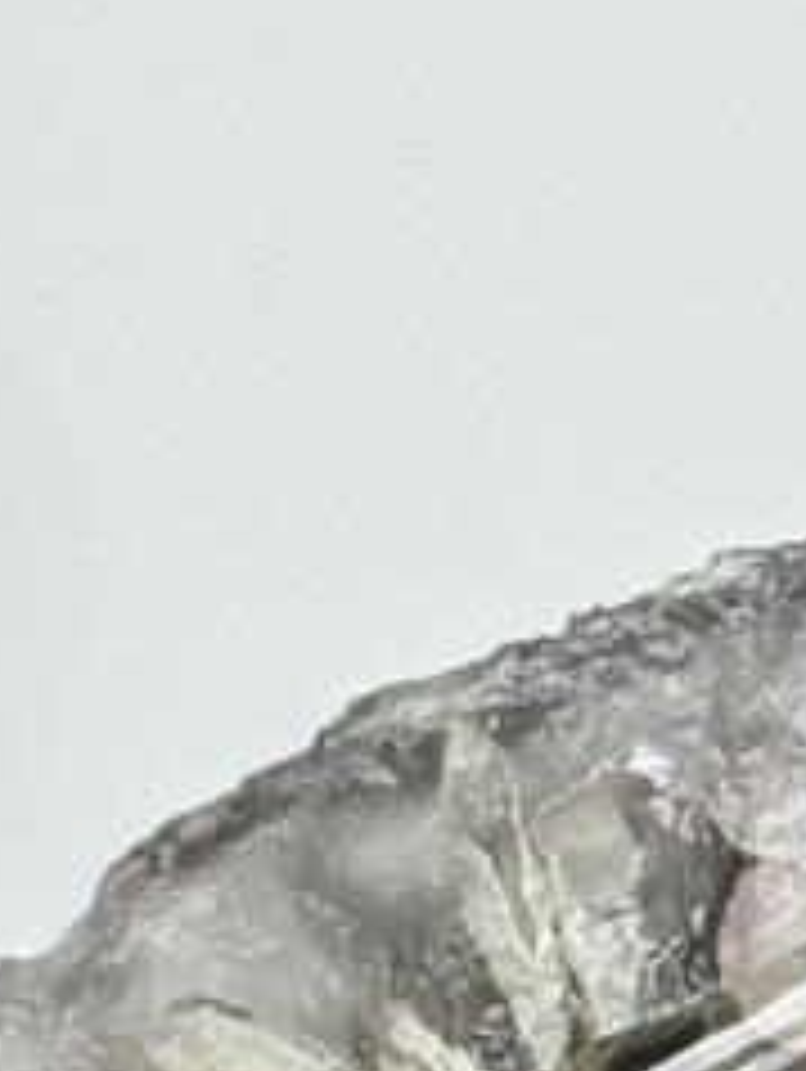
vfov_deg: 7.5
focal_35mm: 258
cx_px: 504
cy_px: 1899
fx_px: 7995
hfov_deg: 5.8
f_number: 1.78
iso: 100
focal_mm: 6.76
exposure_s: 1/118
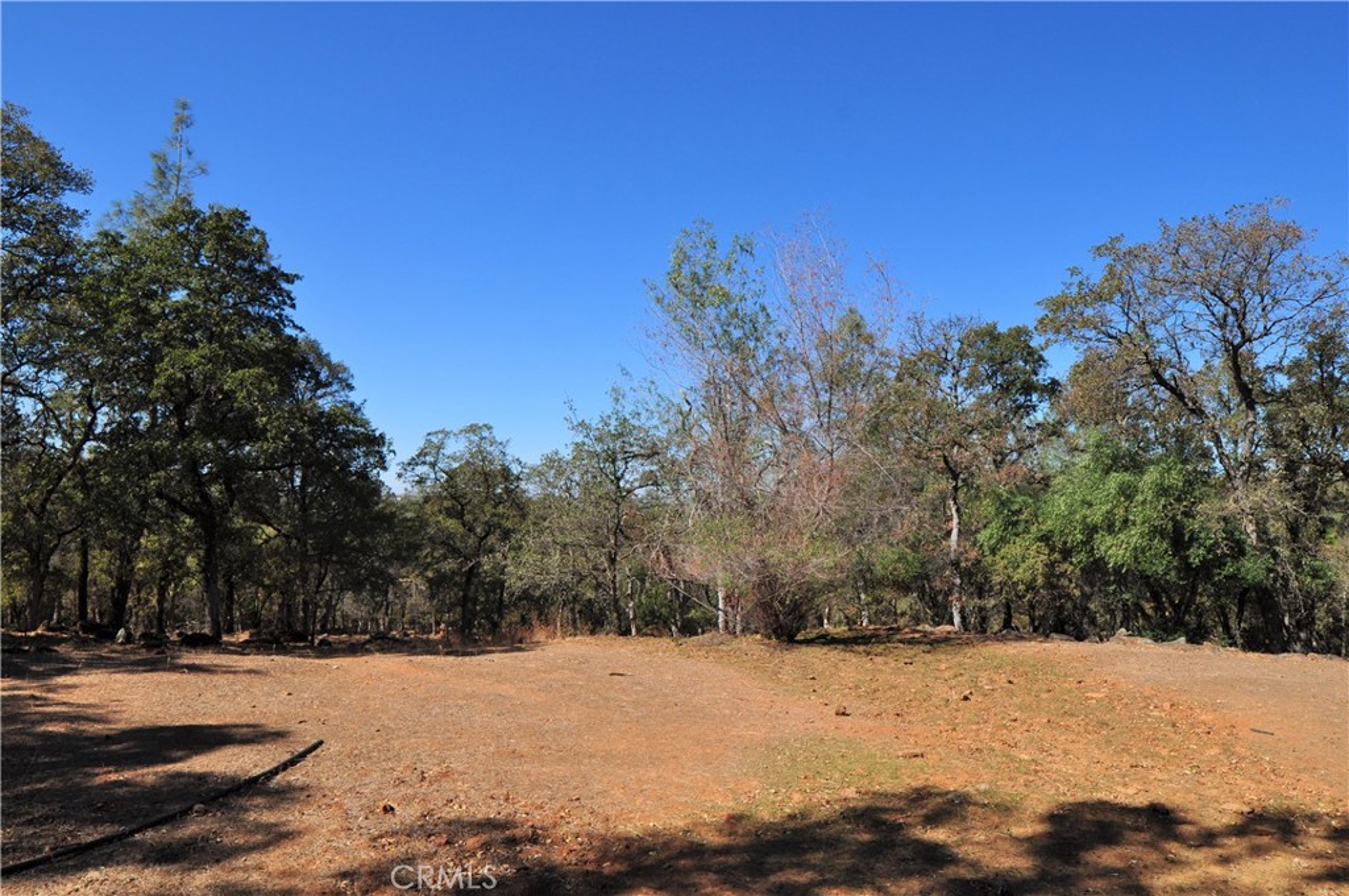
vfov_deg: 59.4
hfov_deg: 81.3
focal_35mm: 21
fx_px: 786
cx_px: 674
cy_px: 448
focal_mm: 14
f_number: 11
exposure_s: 1/400
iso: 200
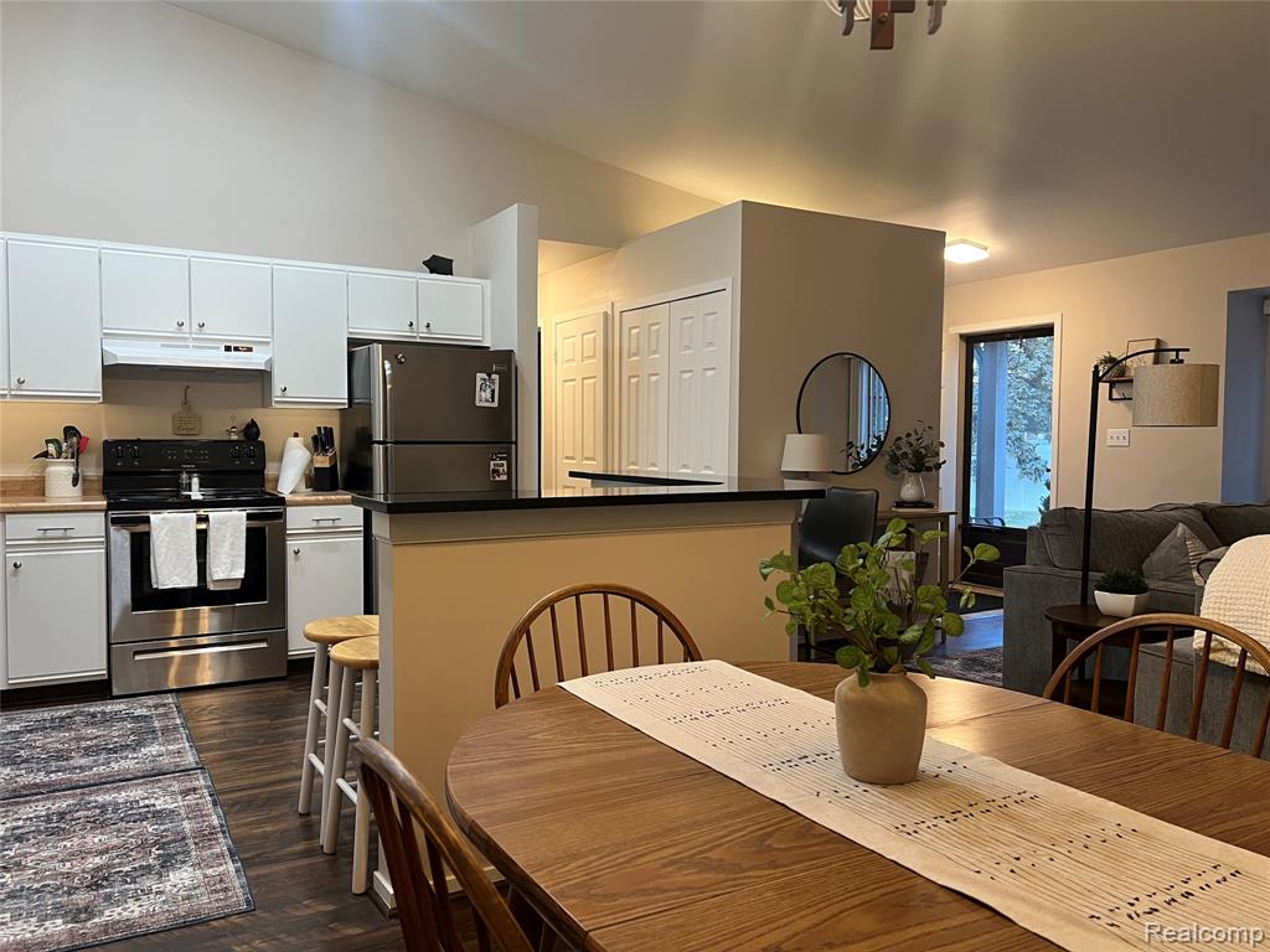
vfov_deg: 53.1
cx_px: 635
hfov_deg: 67.3
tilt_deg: -3.0
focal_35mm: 26
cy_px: 476
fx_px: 954
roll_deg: +0.5
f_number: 1.5
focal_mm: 5.7
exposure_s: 1/60
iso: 100
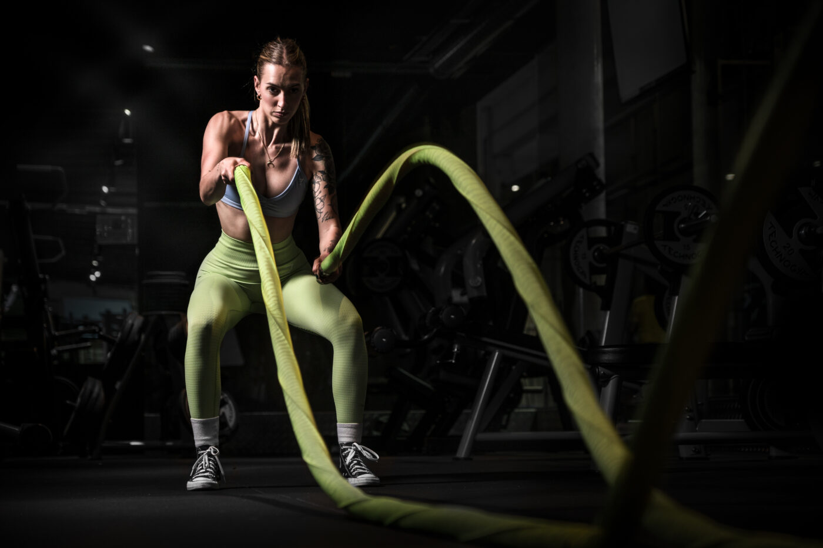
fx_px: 1897
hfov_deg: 24.5
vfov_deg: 16.5
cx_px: 412
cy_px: 274
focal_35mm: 83
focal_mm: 83
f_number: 4.5
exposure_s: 1/160
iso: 200
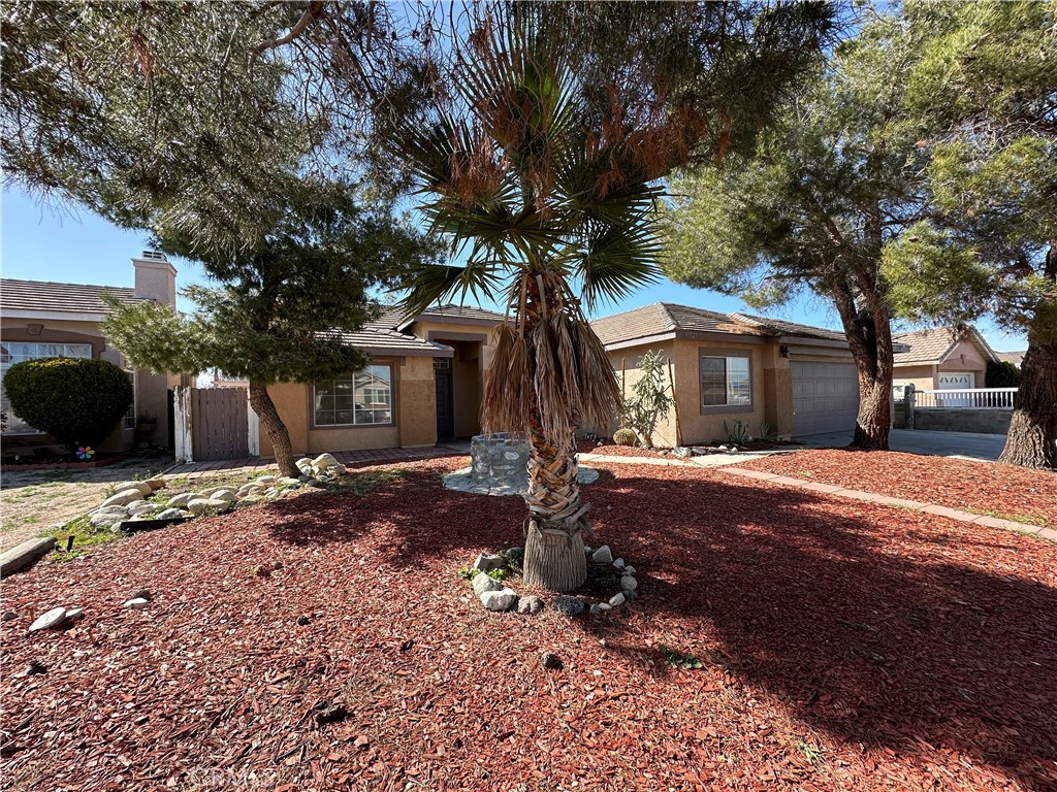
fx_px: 427
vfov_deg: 85.7
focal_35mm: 14
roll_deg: +2.1
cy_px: 396
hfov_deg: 102.1
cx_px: 528
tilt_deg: +0.5
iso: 40
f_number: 2.2
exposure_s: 1/545
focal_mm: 2.22
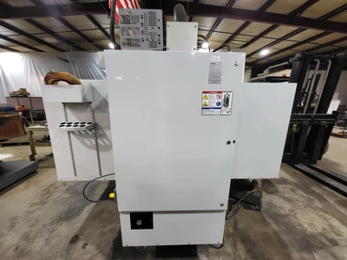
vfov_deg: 89.9
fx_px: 130
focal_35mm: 13
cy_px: 130
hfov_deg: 106.2
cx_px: 174
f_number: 2.2
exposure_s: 1/60
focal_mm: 1.74
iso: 400
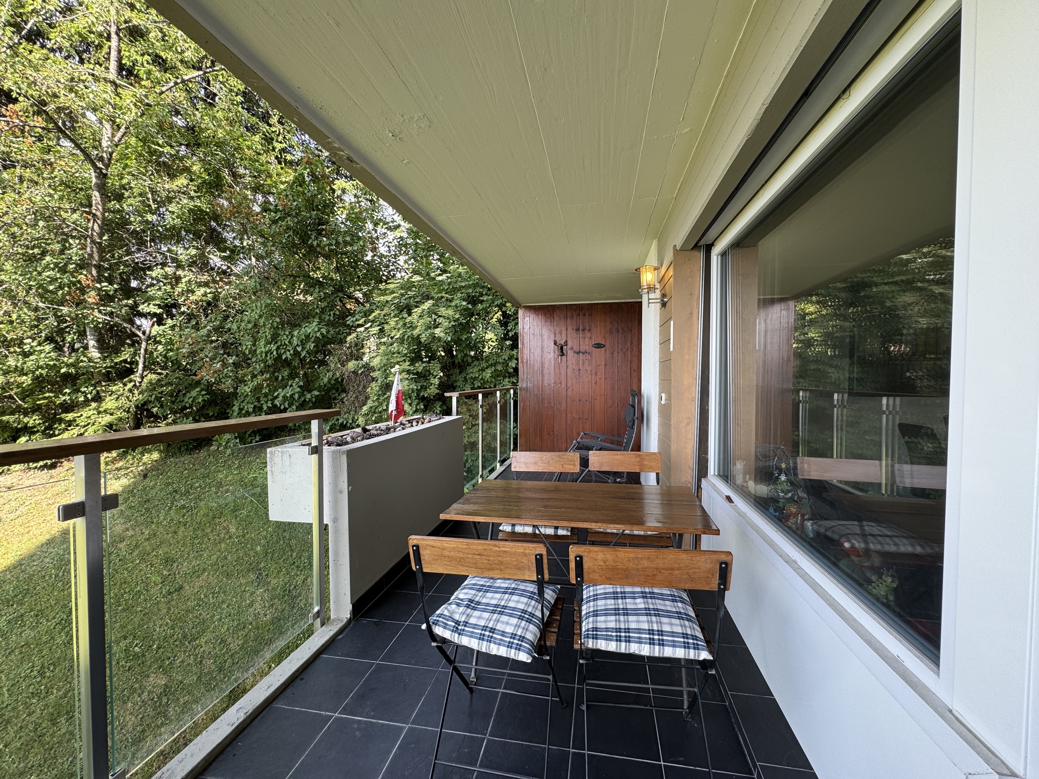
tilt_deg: -1.7
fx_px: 420
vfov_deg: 85.7
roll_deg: +0.1
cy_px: 390
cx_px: 520
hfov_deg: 102.1
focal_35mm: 14
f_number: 2.2
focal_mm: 2.22
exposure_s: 1/99
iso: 40
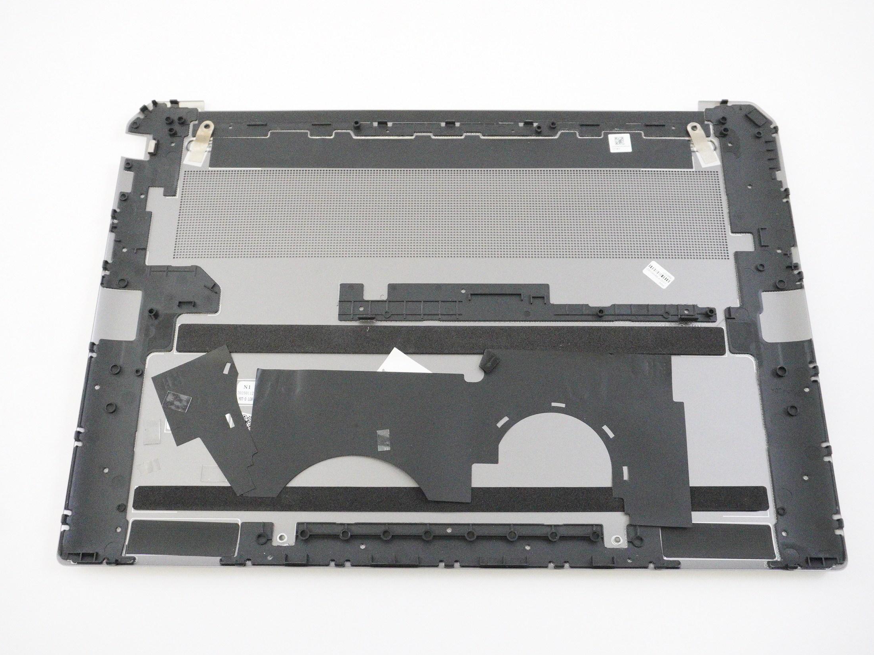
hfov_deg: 49.5
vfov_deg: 38.1
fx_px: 948
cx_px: 435
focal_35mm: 38
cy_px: 327
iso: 10000
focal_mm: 23
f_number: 5.6
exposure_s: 1/320
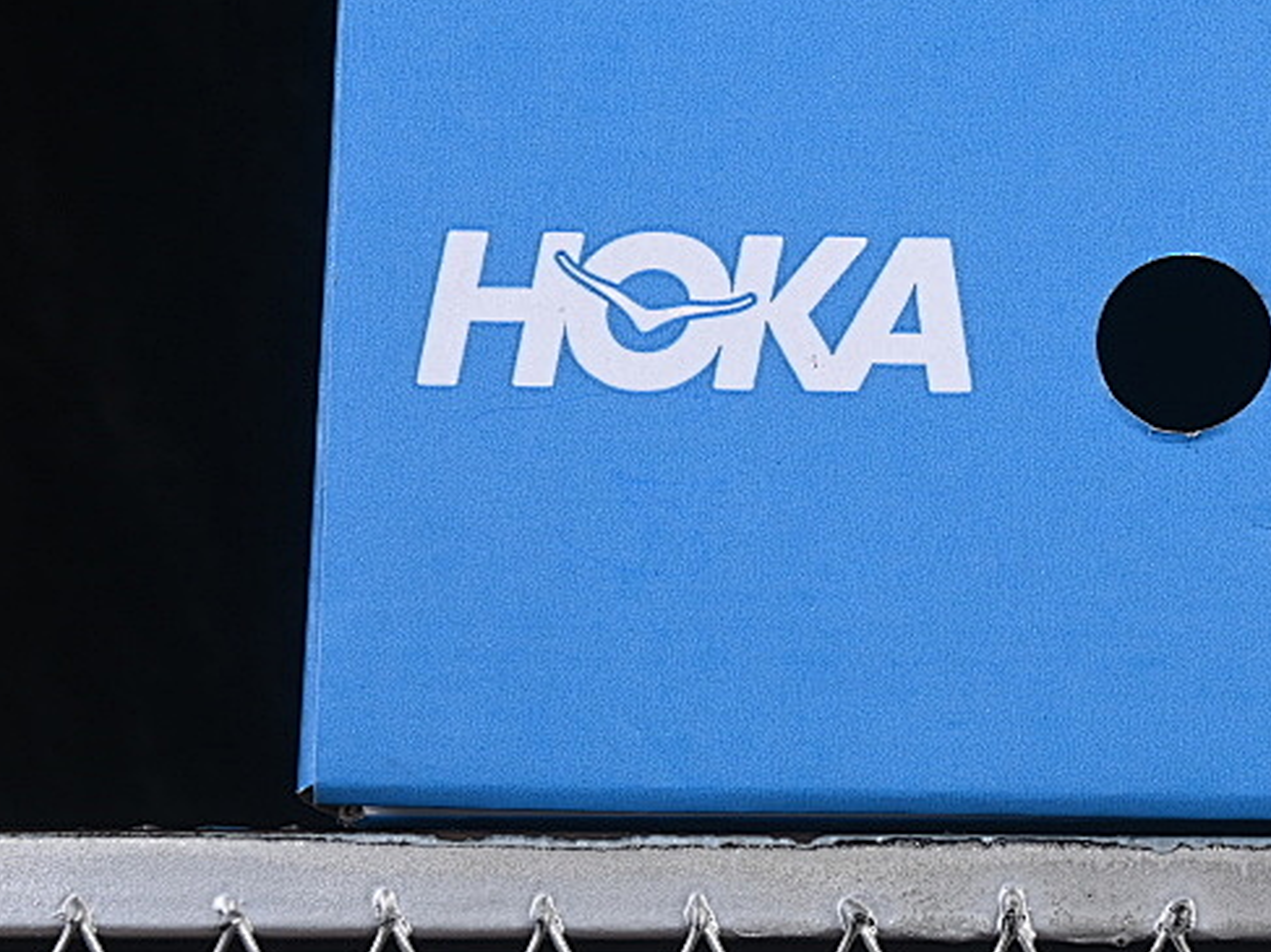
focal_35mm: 160
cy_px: 256
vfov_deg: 9.3
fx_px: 5873
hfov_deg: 12.2
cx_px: 1190
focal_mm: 50
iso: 160
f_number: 8
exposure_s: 1/80
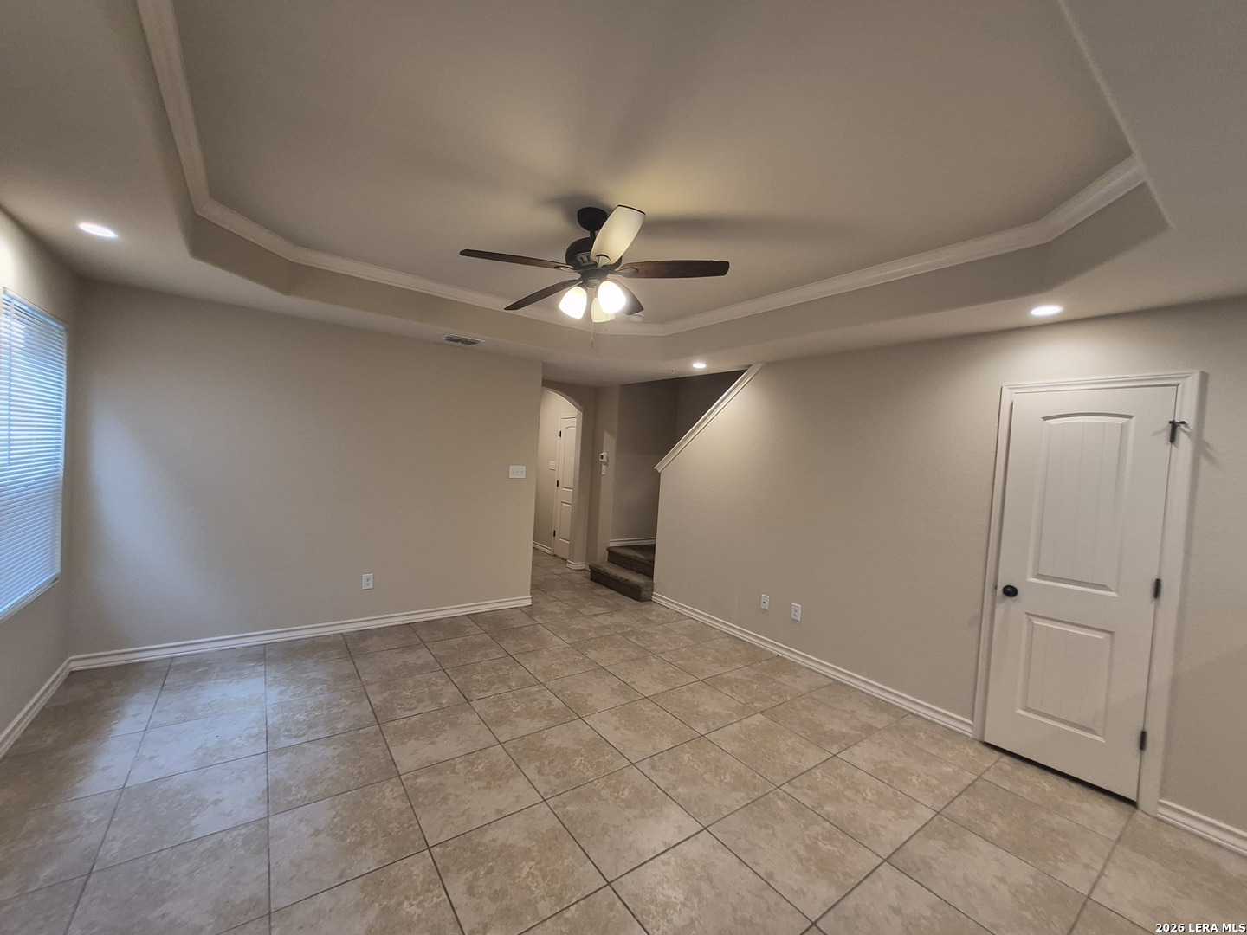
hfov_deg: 106.2
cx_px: 624
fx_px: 468
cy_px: 468
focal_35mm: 13
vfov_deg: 89.9
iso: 250
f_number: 2.2
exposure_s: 1/60
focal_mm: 1.74
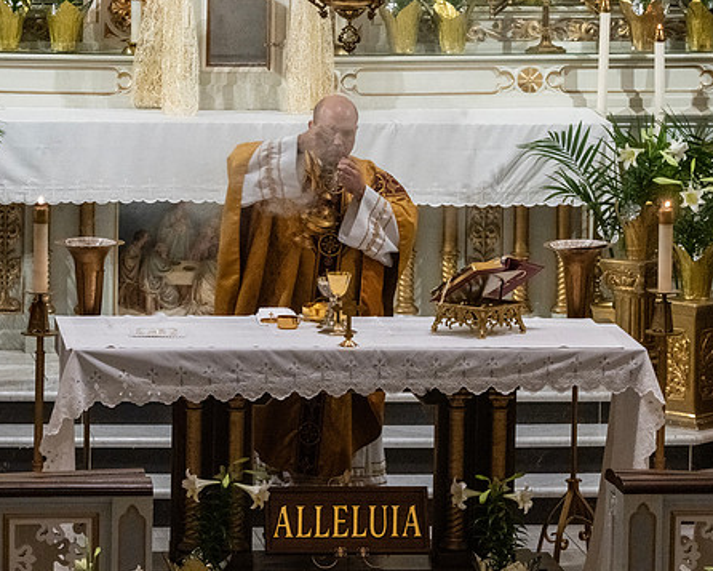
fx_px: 5868
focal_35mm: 278
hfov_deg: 7.0
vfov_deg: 5.6
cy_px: 236
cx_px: 457
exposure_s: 1/60
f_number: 14
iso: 5000
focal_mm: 200
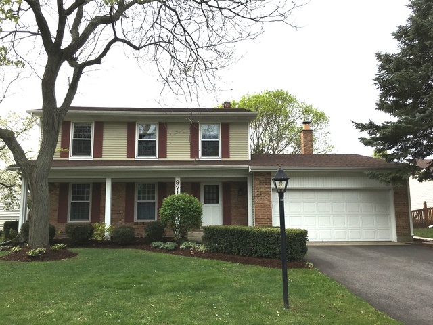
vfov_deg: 48.2
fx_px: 363
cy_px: 162
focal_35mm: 29
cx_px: 216
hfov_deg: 61.7
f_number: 2.2
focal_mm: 4.15
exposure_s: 1/1425
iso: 25
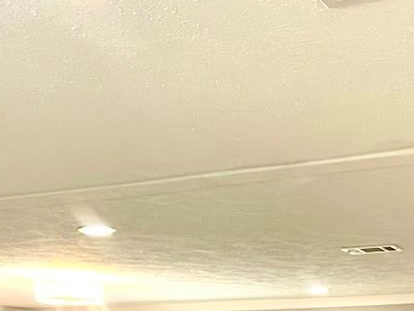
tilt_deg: -2.8
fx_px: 957
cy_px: 454
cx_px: 200
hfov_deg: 24.4
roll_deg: -0.8
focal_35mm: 80
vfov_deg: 16.9
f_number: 1.6
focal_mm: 4.2
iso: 100
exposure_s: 1/60
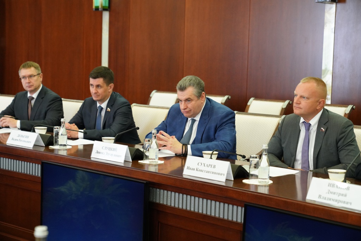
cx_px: 180
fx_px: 702
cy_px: 120
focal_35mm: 70
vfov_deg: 19.5
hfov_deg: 28.8
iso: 5000
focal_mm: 70
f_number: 4
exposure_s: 1/200
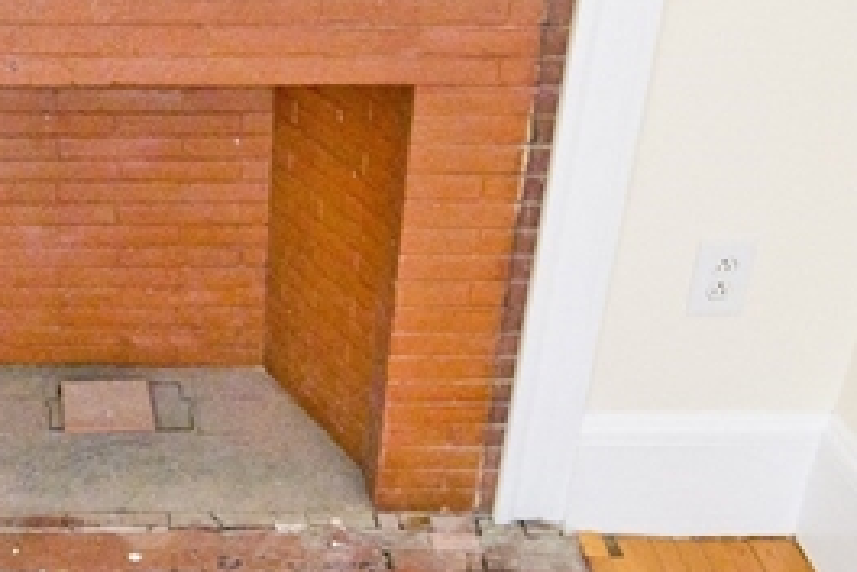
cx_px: 146
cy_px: 331
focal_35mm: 54
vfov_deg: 25.1
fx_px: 1286
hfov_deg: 35.4
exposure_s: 1/60
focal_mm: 14
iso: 4000
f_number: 2.8
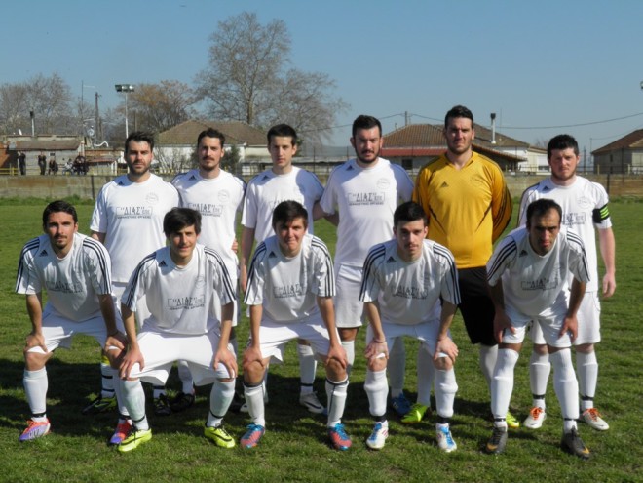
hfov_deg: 38.9
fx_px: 910
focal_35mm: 49
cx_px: 322
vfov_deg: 29.7
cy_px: 242
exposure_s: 1/500
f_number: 5.5
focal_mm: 8.9
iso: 50
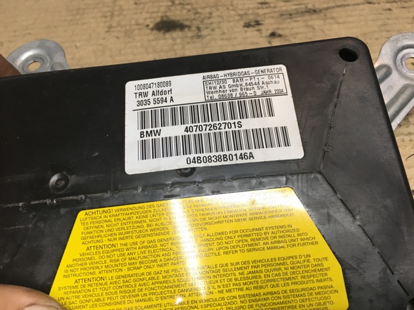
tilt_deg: -49.7
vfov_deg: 48.2
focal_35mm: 29
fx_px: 347
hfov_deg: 61.7
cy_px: 155
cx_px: 207
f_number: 2.2
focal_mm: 4.15
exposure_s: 1/33
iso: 25
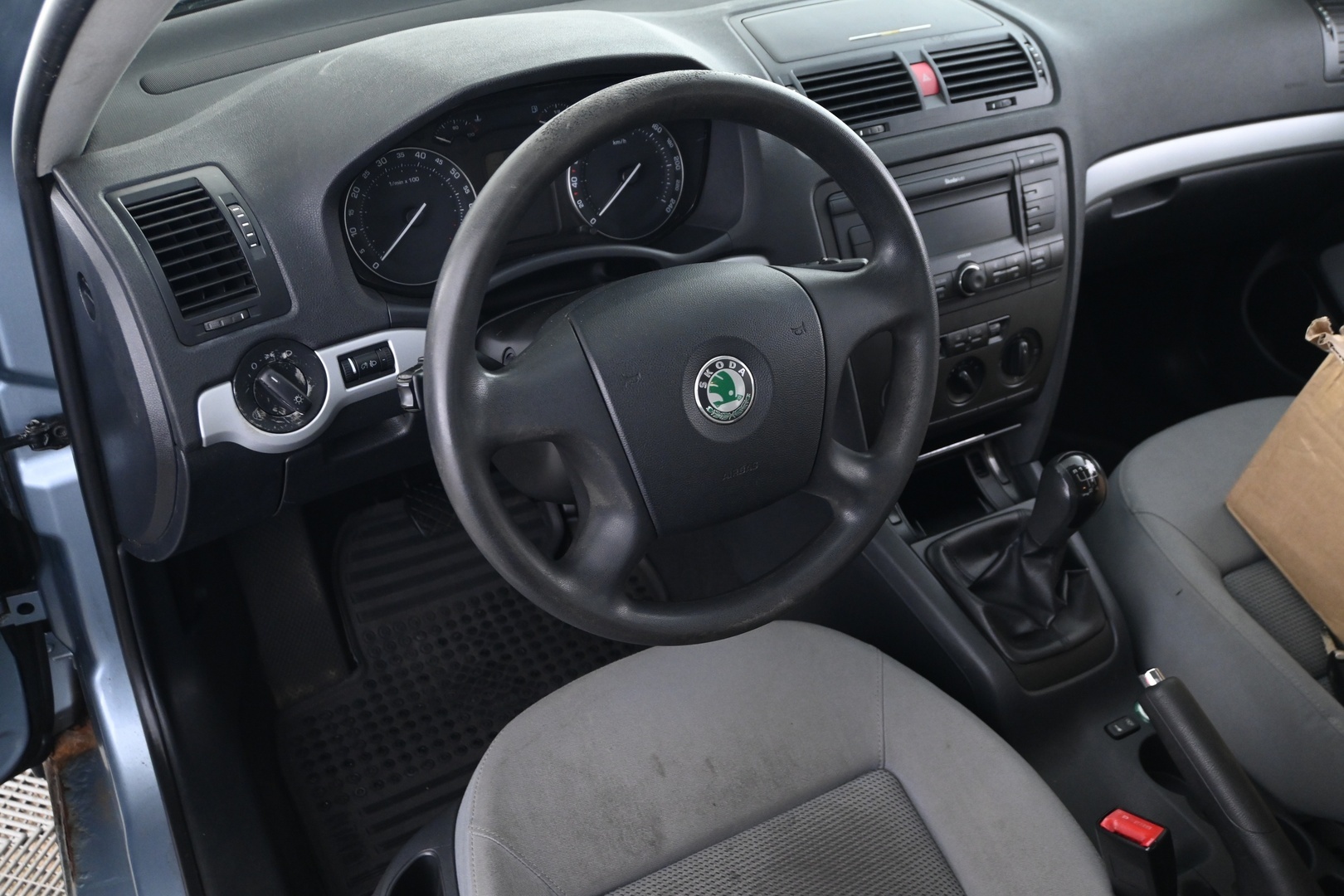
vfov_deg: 40.8
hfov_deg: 58.3
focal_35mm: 32
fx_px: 1204
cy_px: 448
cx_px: 672
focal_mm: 21.5
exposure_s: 1/8
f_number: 4
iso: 1600
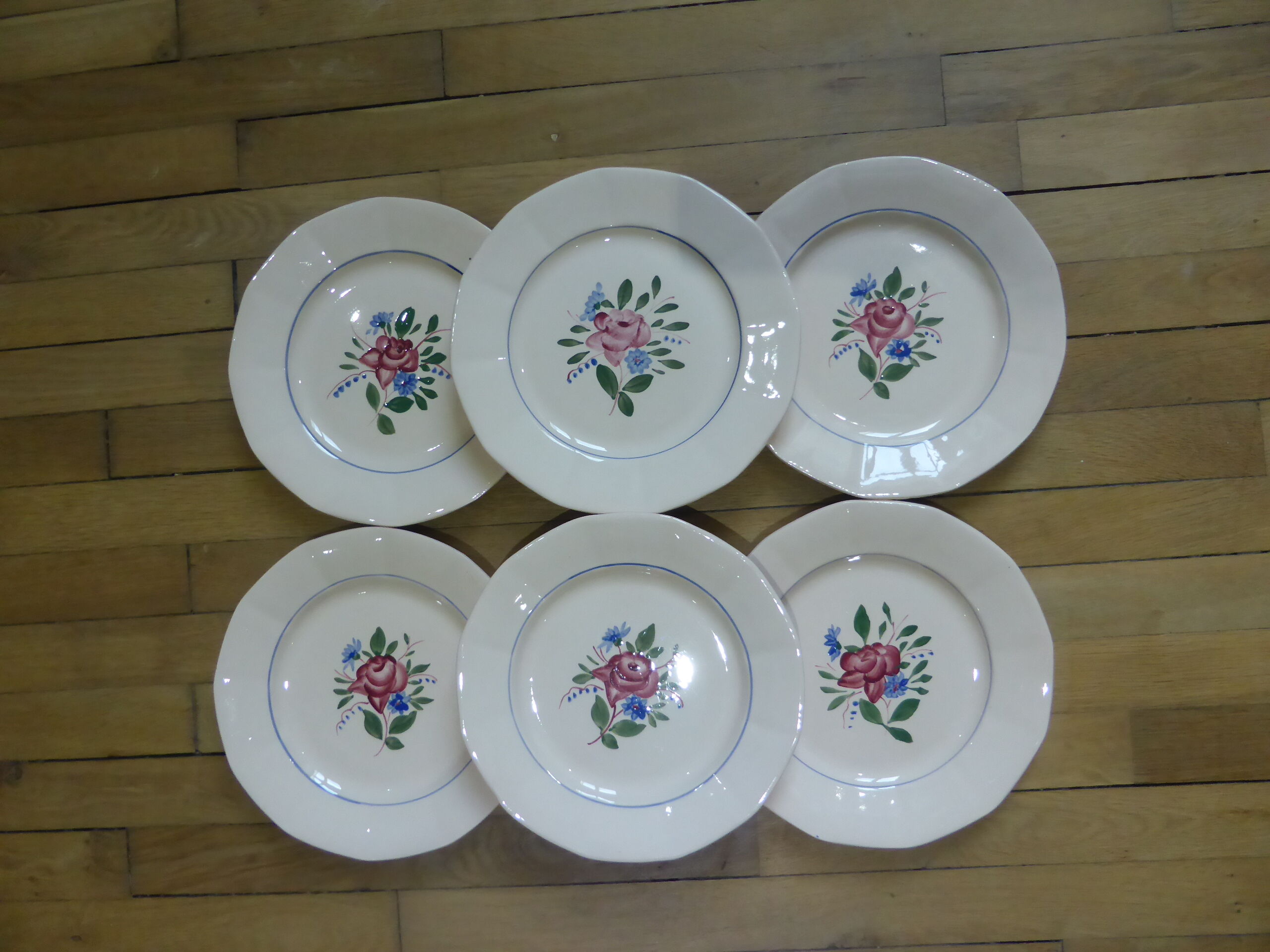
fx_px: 917
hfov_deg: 69.4
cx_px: 635
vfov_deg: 54.9
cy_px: 476
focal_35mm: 25
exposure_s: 1/50
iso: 400
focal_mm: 4.3
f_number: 3.3
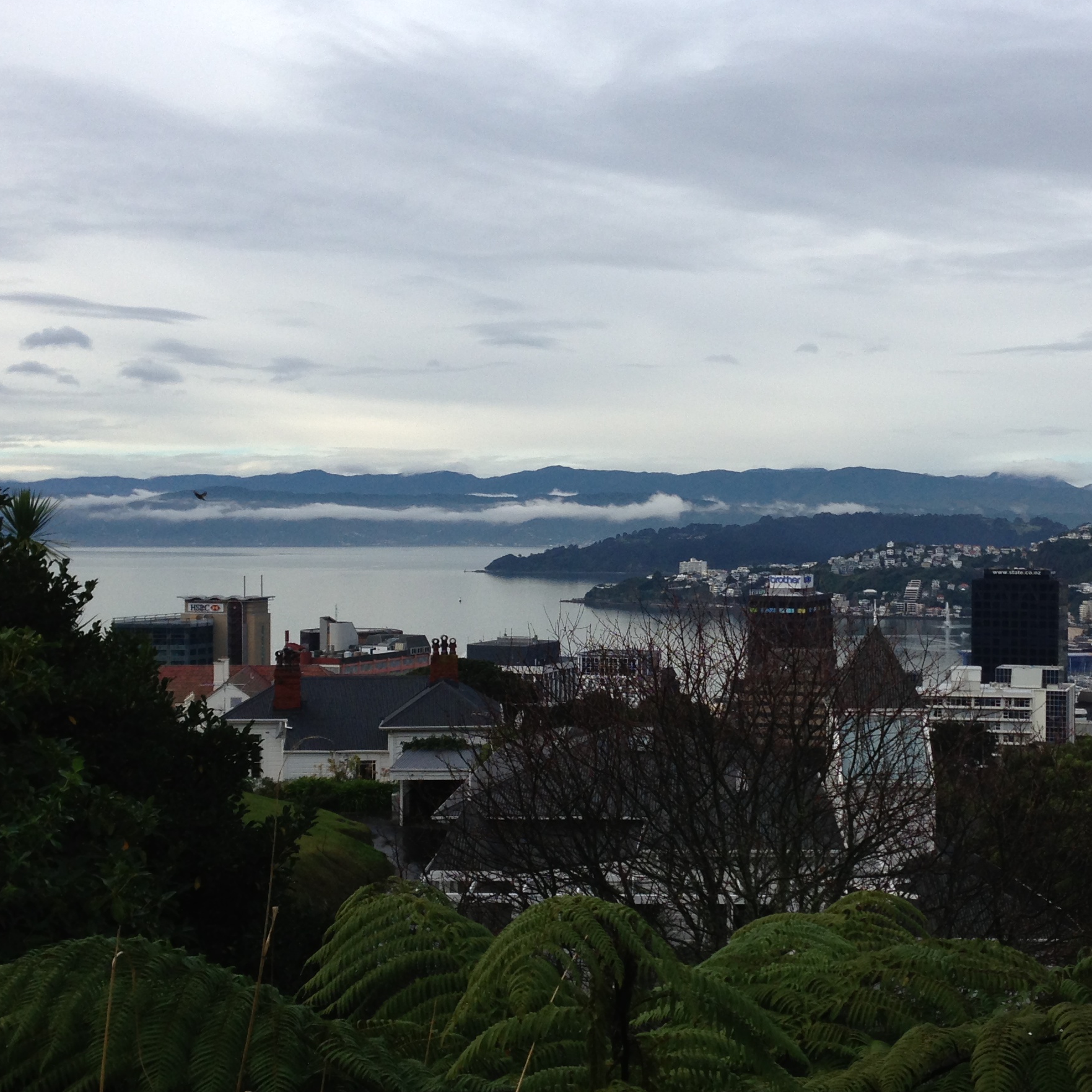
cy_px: 581
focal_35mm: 54
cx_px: 725
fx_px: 1927
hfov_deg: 31.4
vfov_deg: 31.6
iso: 50
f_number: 2.4
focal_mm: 4.13
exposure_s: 1/955
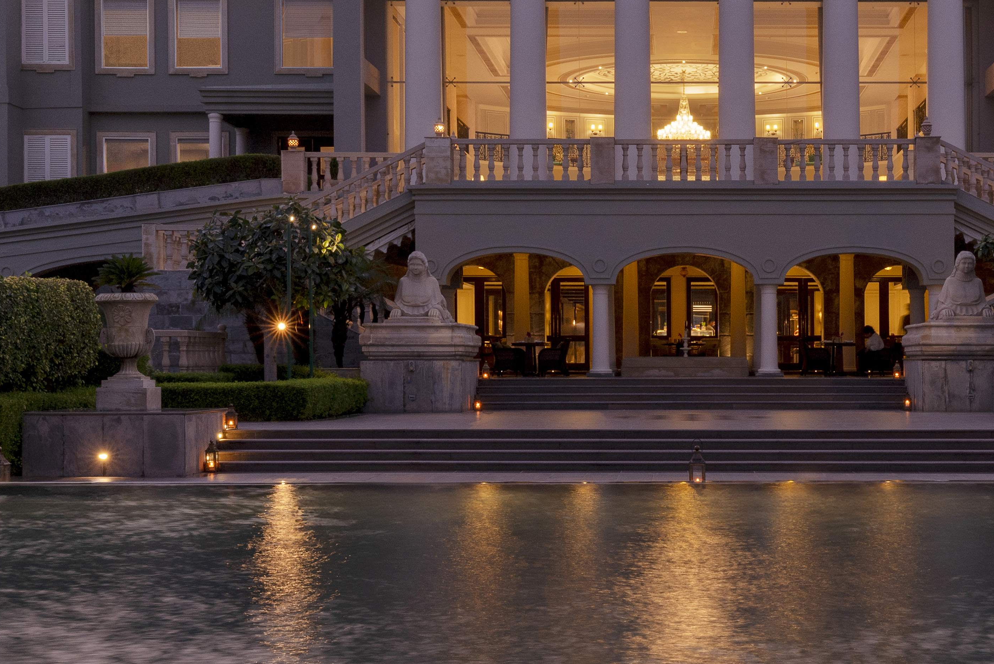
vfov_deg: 22.4
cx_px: 651
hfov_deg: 34.2
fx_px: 1602
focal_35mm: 58
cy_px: -13
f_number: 11
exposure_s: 1.3
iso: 100
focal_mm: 20
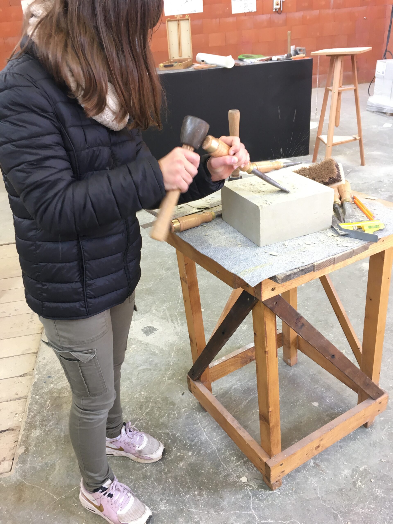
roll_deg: +4.1
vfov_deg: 61.7
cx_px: 196
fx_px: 439
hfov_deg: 48.2
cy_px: 262
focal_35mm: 29
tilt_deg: -29.2
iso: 80
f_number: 2.2
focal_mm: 4.15
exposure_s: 1/33
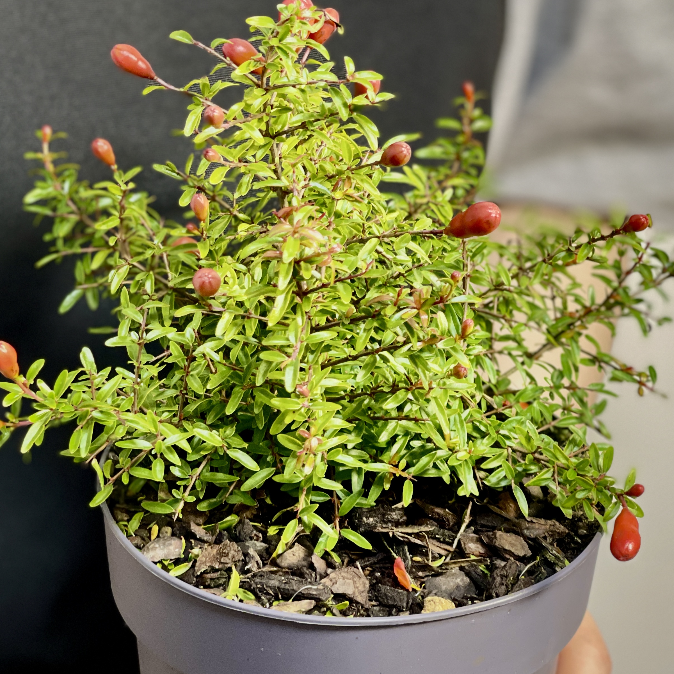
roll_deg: -1.3
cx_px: 338
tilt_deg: -21.2
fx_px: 2093
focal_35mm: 95
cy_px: 287
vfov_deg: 18.3
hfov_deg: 18.3
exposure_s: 1/33
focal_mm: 7.5
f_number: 2.2
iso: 100
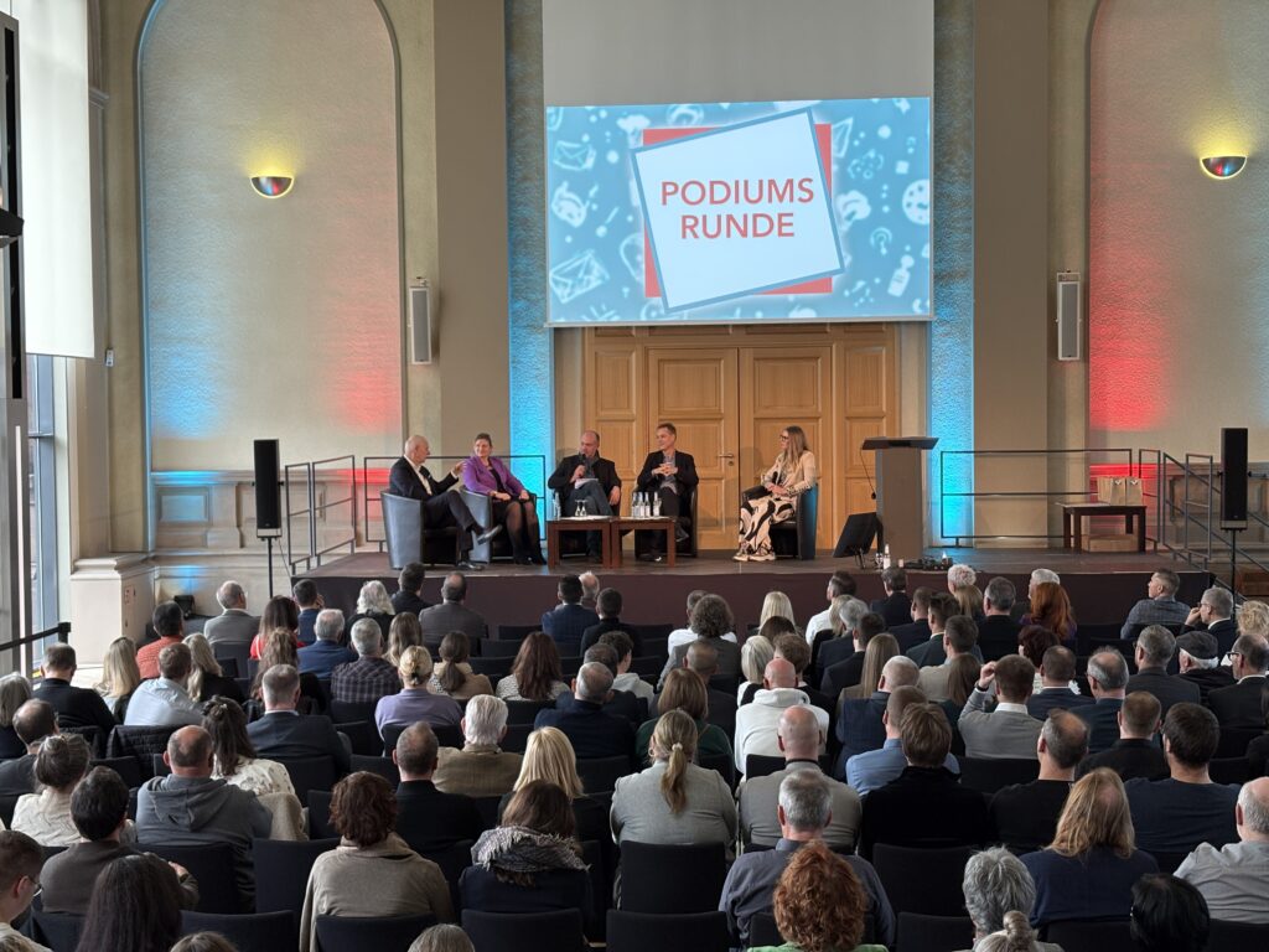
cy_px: 476
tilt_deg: +1.2
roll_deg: +1.1
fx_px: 1906
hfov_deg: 36.8
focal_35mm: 52
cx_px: 634
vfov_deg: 28.0
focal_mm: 5.96
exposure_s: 1/50
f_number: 1.6
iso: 40
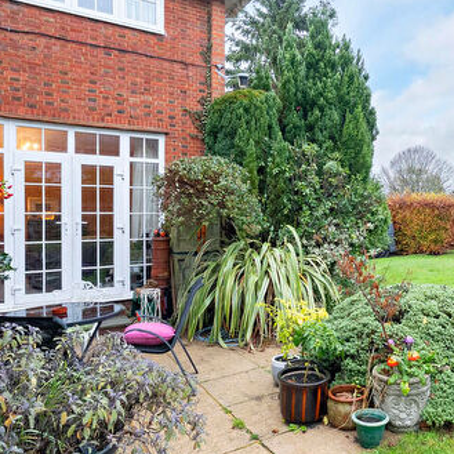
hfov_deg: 53.5
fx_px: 430
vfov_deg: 55.6
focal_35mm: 29
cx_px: 333
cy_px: 219
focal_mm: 16
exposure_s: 1/125
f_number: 7.1
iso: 2000
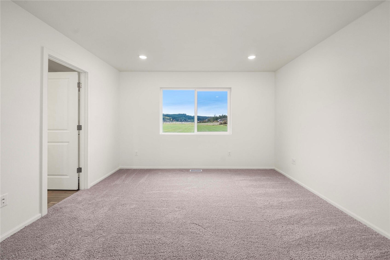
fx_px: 141
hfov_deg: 108.3
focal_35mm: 13
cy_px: 130
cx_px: 195
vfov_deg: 85.5
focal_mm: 13
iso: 80
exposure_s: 1/60
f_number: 7.1
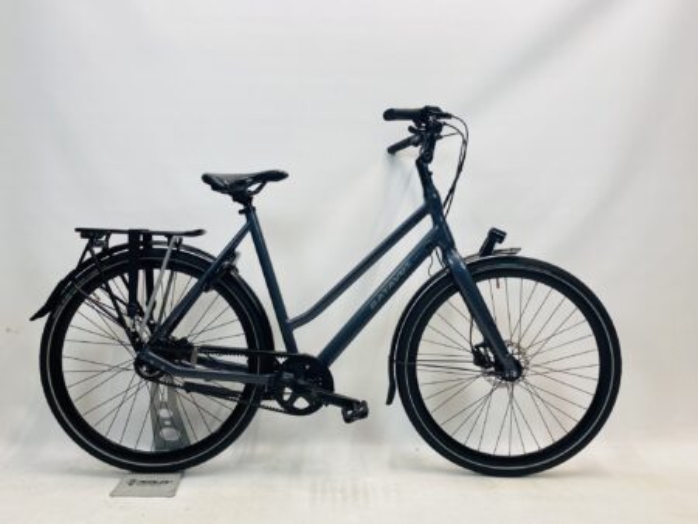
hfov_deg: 67.3
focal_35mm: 26
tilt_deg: -5.5
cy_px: 262
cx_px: 349
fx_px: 525
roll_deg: -0.6
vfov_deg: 53.1
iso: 50
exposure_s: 1/100
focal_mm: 4.25
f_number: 1.8
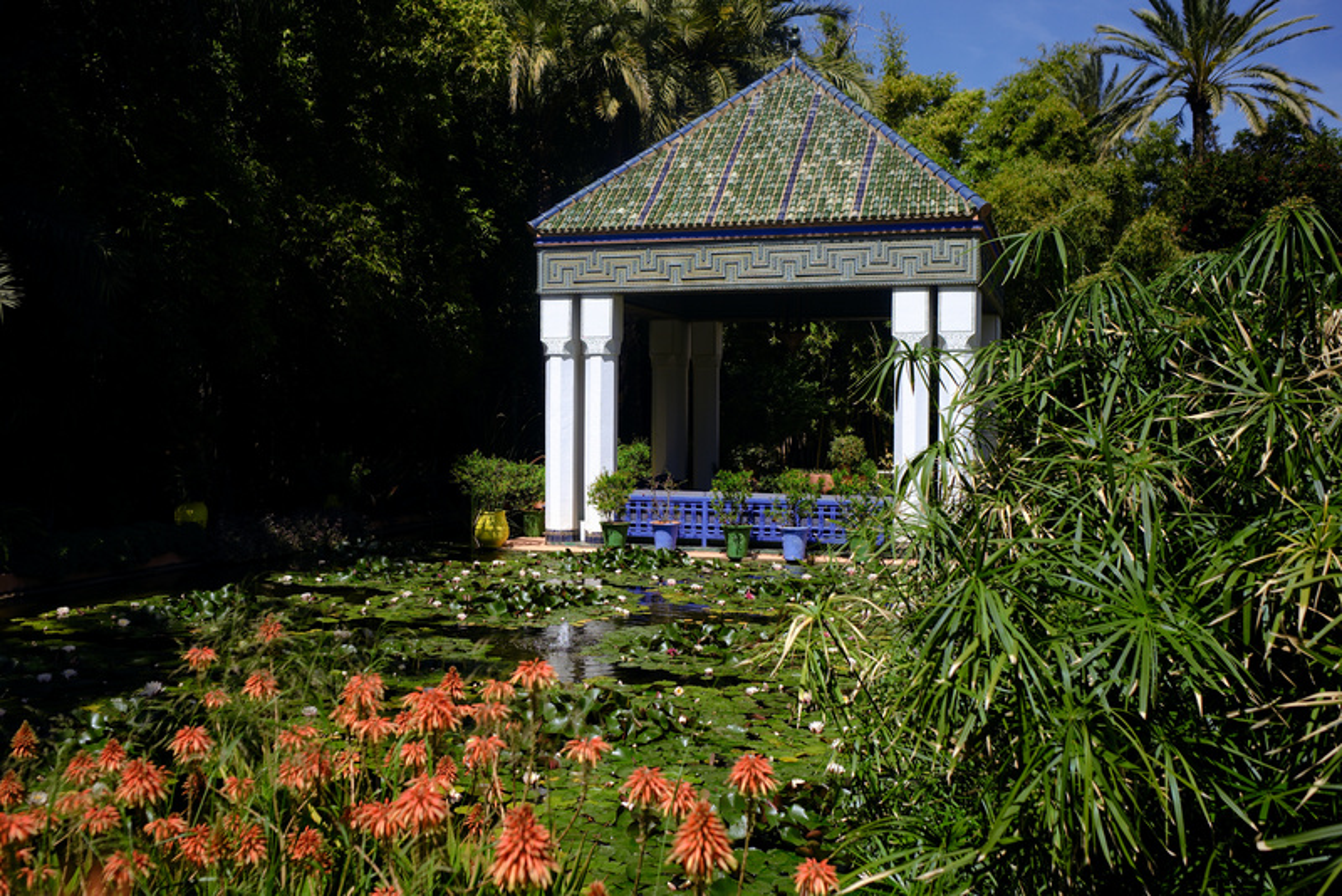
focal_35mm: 35
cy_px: 448
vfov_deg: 37.9
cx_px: 671
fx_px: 1305
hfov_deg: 54.4
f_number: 4
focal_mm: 23
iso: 400
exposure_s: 1/1800
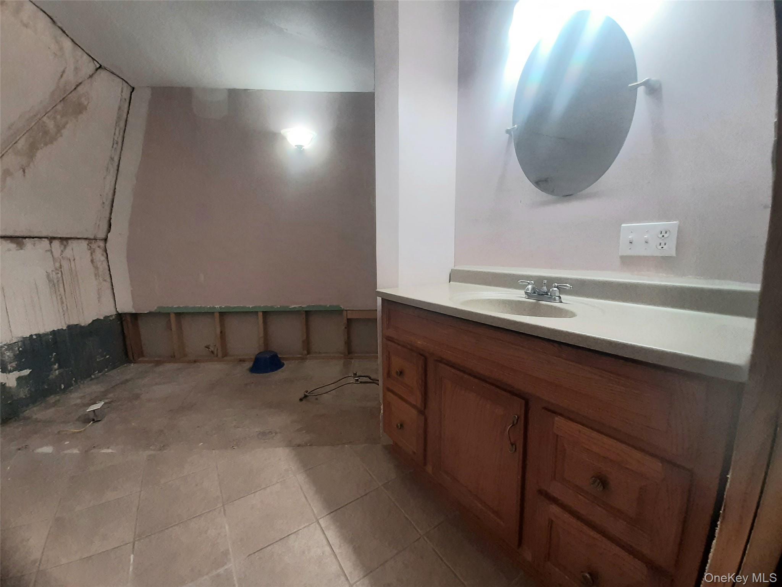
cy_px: 294
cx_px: 391
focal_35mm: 13
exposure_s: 1/40
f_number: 2.2
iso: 125
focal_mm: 1.42
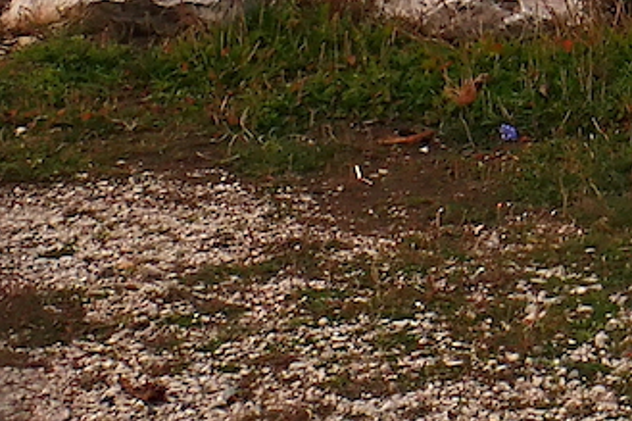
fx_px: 2913
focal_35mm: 166
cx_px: 1070
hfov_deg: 11.6
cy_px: -314
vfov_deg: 8.0
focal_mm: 6.42
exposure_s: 1/200
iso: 100
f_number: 10
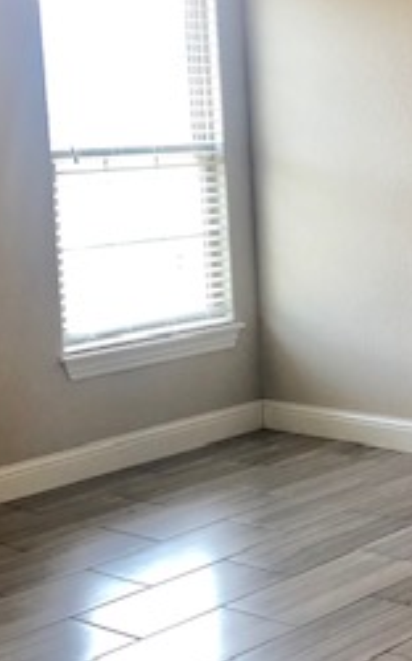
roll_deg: +1.6
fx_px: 1367
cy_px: 333
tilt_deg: -8.7
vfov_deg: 27.2
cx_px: 423
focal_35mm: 76
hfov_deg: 16.7
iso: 40
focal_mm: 3.99
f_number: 1.8
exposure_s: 1/30
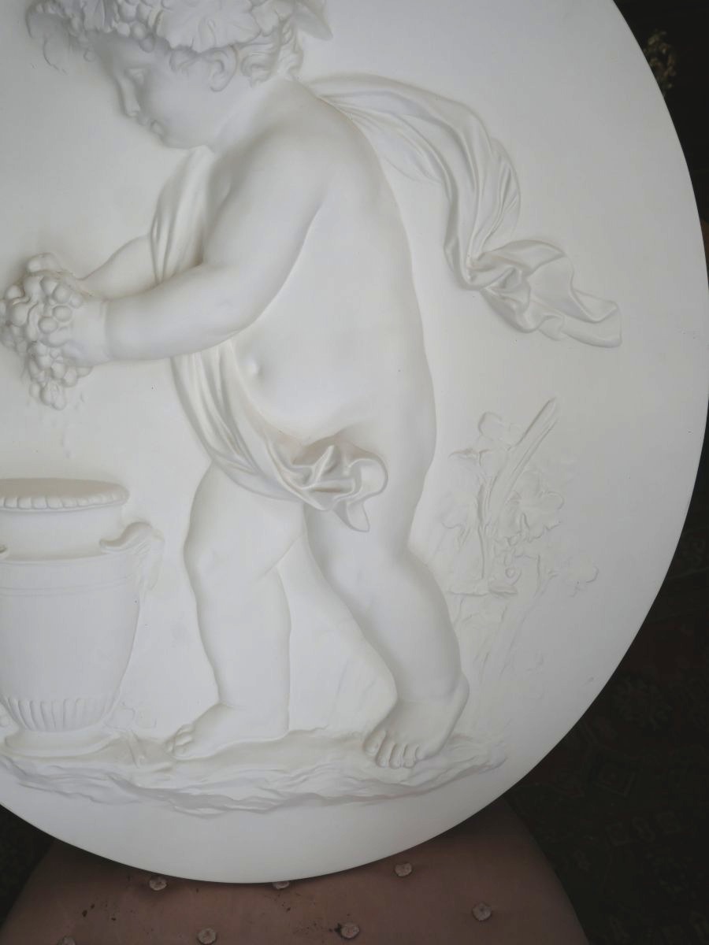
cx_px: 354
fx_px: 1092
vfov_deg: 46.8
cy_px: 472
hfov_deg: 36.0
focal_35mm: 40
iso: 200
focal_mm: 20
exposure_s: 1/320
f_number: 4.1
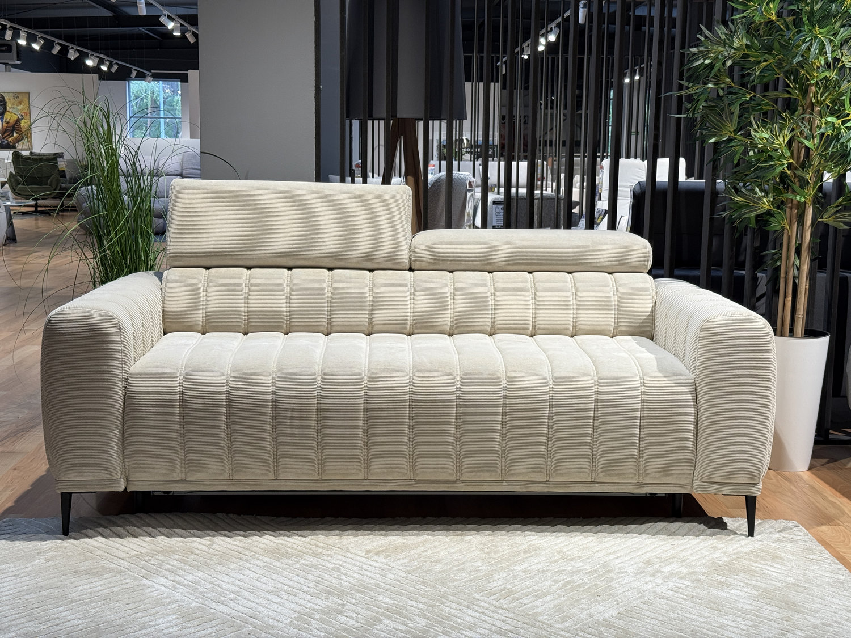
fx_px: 1180
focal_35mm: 48
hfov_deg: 39.7
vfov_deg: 30.3
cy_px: 319
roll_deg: -0.8
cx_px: 426
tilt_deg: -7.5
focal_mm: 6.76
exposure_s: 1/100
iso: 50
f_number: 1.78
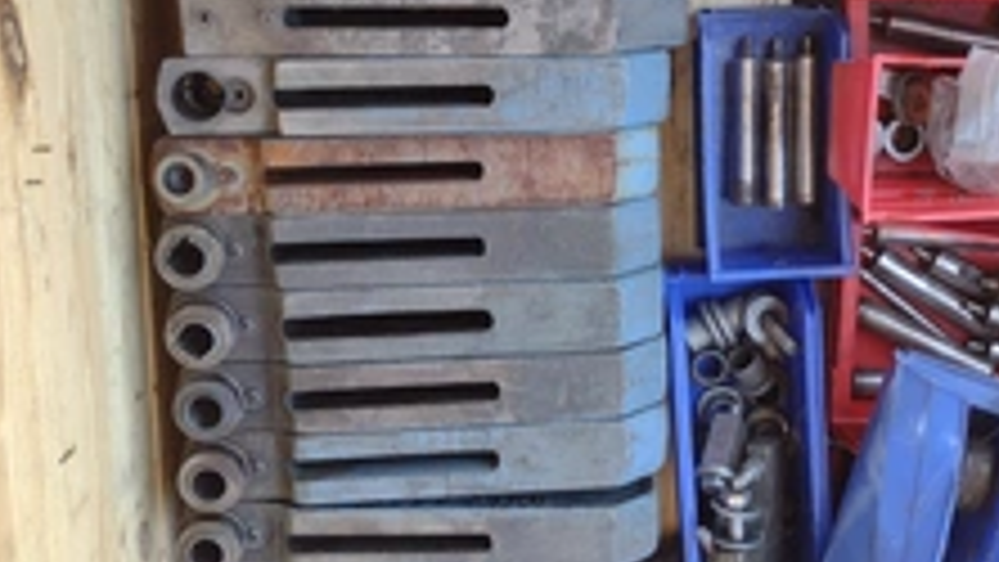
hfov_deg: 38.8
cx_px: 644
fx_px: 1404
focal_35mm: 53
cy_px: 207
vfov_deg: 22.6
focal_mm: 4.71
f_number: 1.7
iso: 106
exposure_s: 1/120
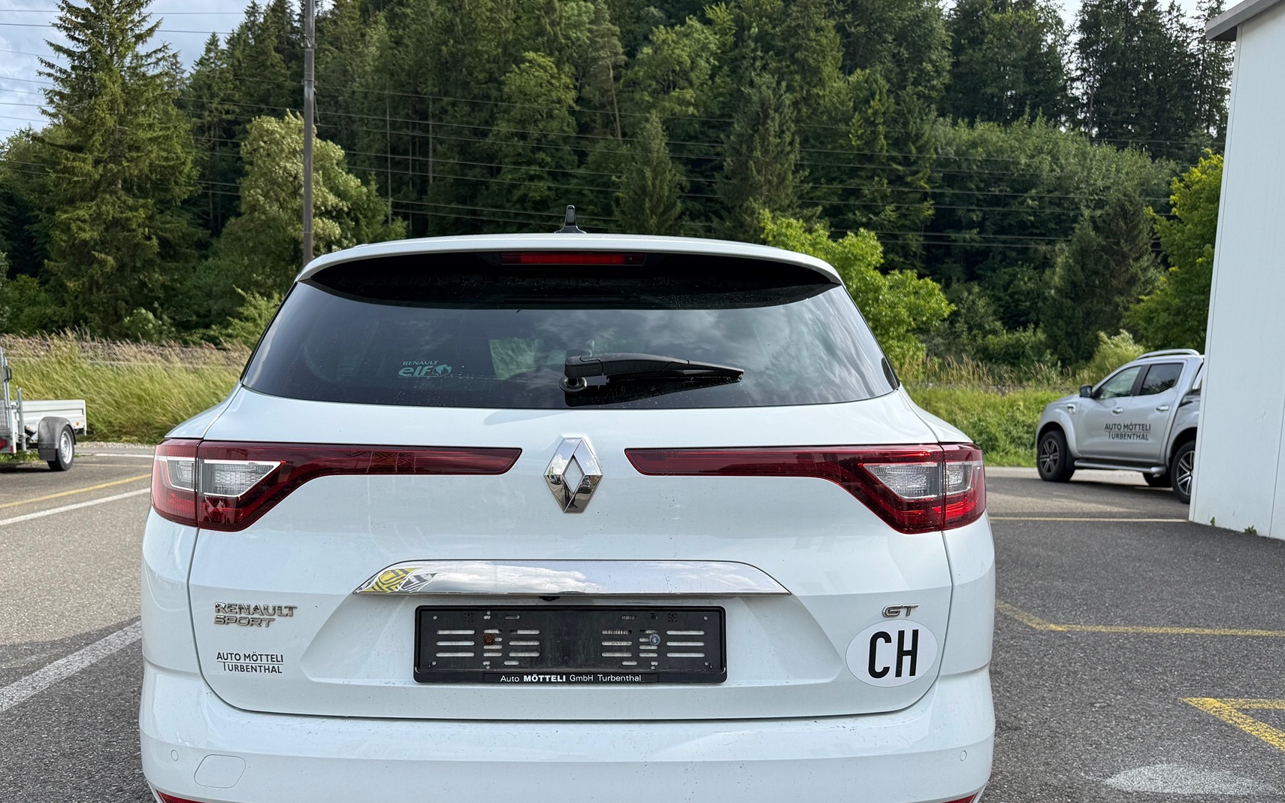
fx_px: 1050
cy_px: 518
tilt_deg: -5.5
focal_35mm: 30
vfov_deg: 41.4
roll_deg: -1.6
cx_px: 569
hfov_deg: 62.7
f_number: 1.78
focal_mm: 6.76
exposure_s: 1/2801
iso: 80
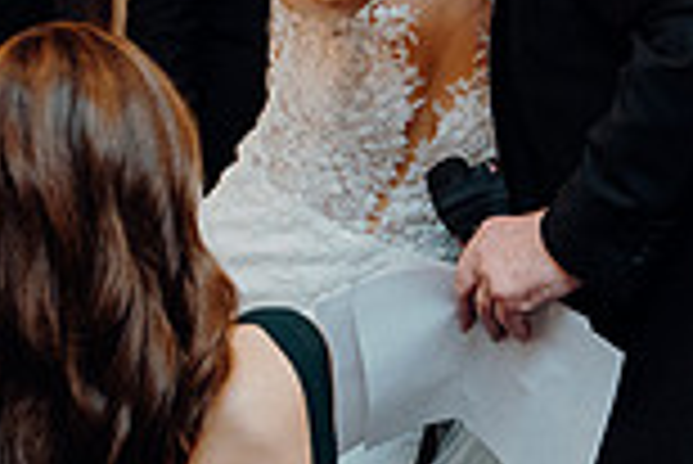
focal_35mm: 181
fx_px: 3487
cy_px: -29
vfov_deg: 7.6
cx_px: 441
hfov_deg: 11.3
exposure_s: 1/160
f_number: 3.5
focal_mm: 48
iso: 2500
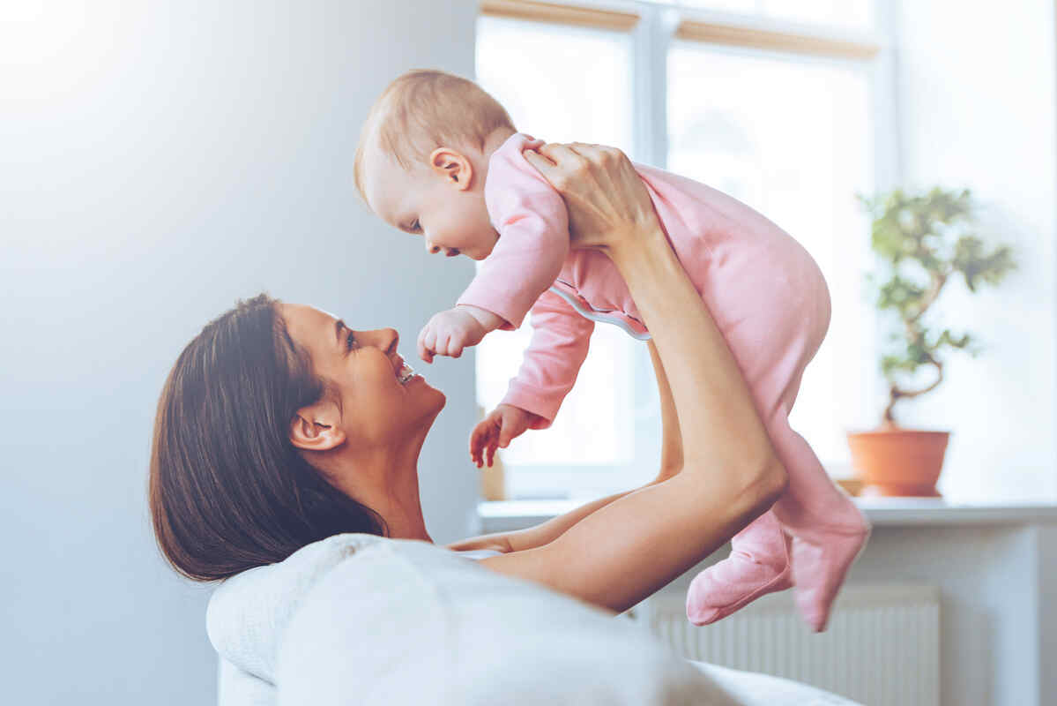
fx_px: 2643
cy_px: 353
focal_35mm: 90
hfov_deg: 22.6
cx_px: 528
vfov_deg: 15.2
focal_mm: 90
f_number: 3.5
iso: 500
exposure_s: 1/100
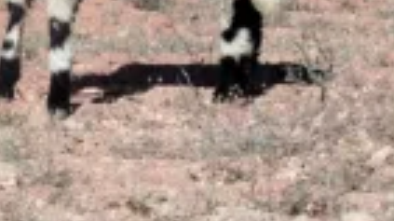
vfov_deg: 11.6
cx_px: 156
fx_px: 1002
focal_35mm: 96
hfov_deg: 22.2
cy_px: -176
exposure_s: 1/921
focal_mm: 5.31
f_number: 1.7
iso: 50
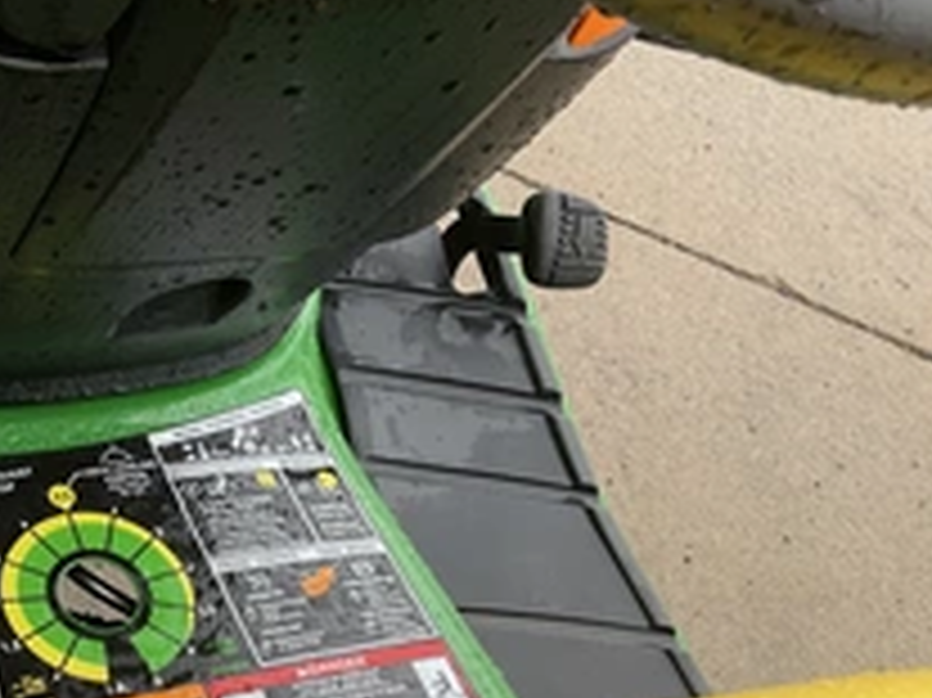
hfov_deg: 32.7
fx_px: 1507
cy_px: 558
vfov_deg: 25.6
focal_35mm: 56
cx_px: 95
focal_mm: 3
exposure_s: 1/269
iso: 25
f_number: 1.8
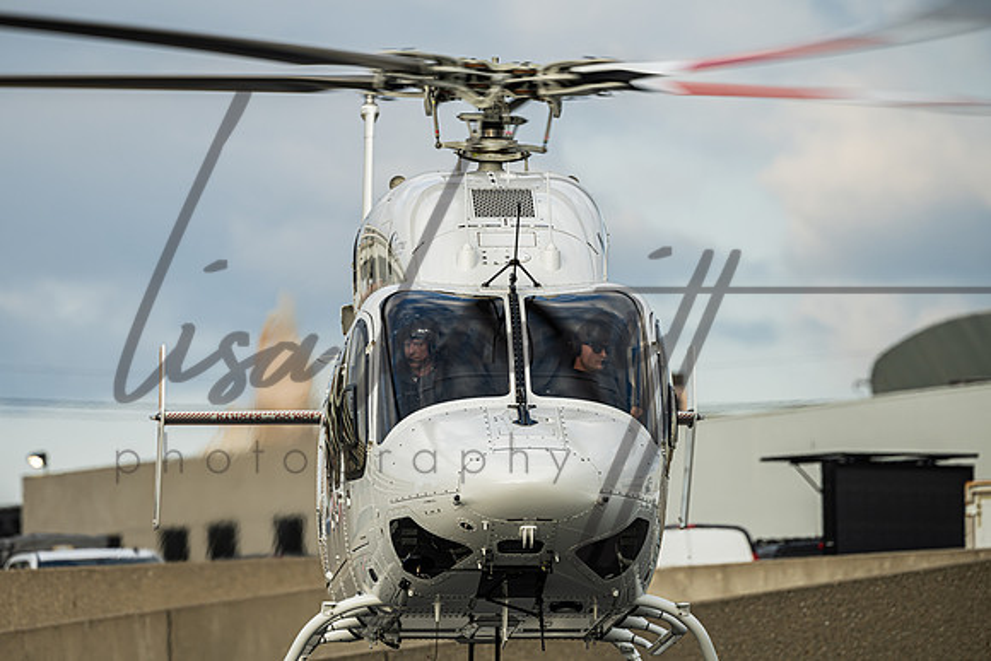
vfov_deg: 3.0
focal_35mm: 461
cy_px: 280
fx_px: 12700
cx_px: 420
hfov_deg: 4.5
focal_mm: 400
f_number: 7.1
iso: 125
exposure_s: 1/250
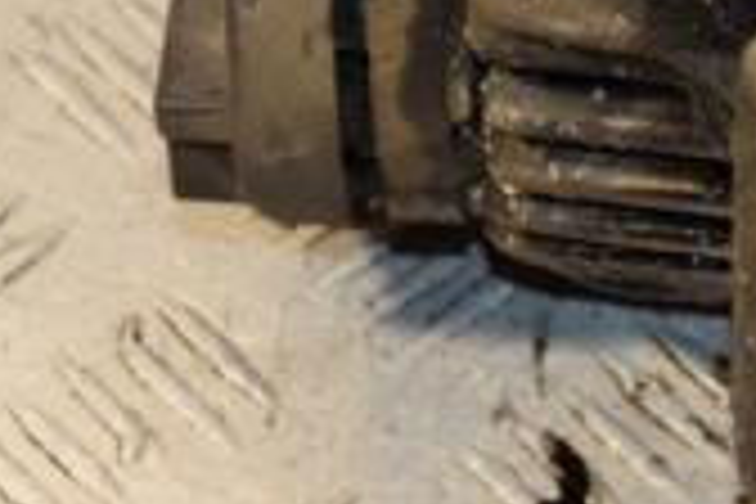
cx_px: 891
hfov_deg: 7.4
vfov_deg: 4.9
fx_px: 5838
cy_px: -202
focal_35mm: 278
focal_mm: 52
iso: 800
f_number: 5
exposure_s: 1/160
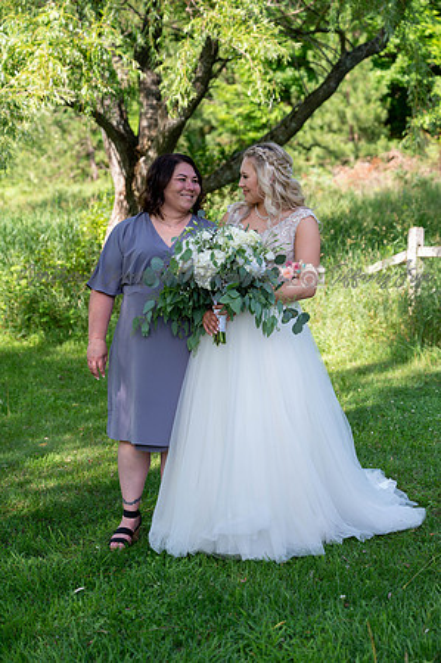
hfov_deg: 19.4
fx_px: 1289
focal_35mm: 70
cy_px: 332
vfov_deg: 28.9
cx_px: 220
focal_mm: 70
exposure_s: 1/250
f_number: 4
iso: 220
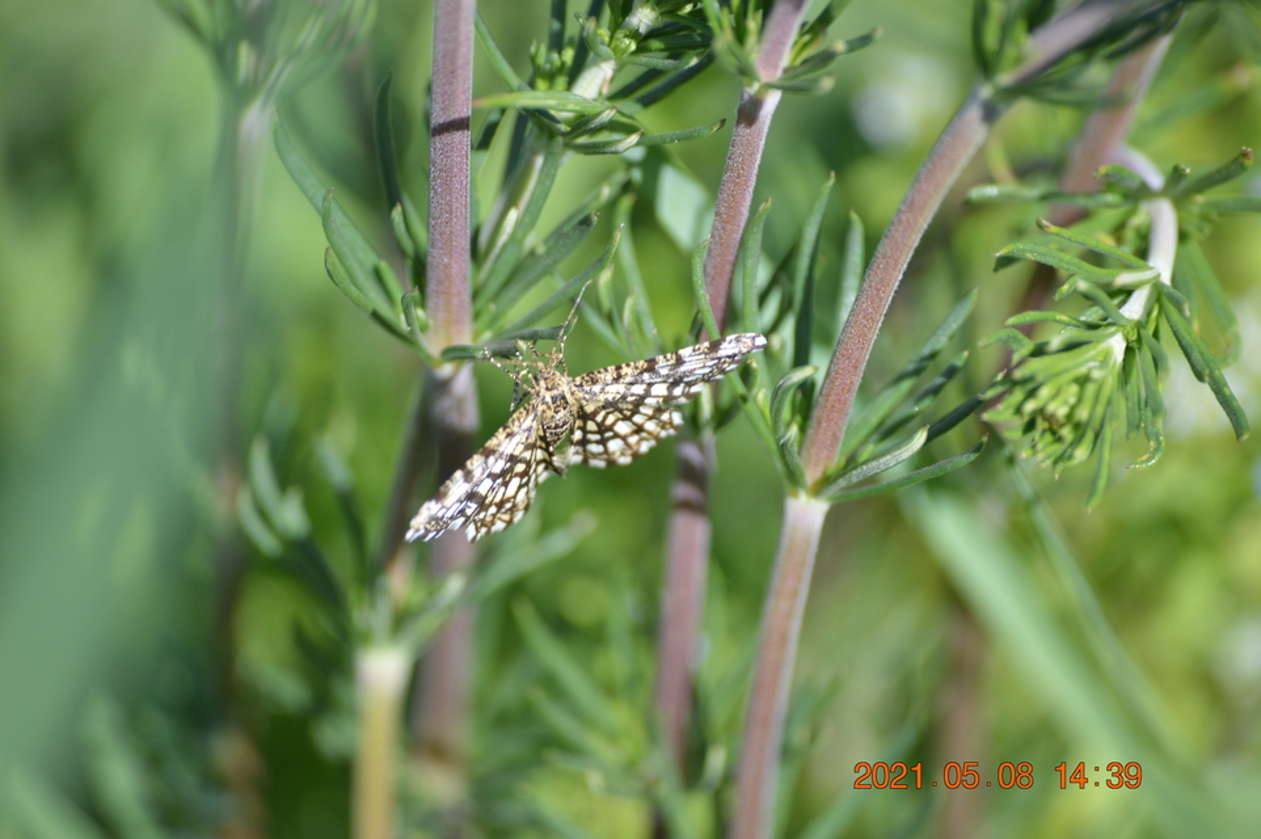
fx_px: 14176
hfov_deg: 5.1
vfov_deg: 3.4
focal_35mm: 405
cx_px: 630
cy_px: 420
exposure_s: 1/800
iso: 400
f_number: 5.6
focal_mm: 270
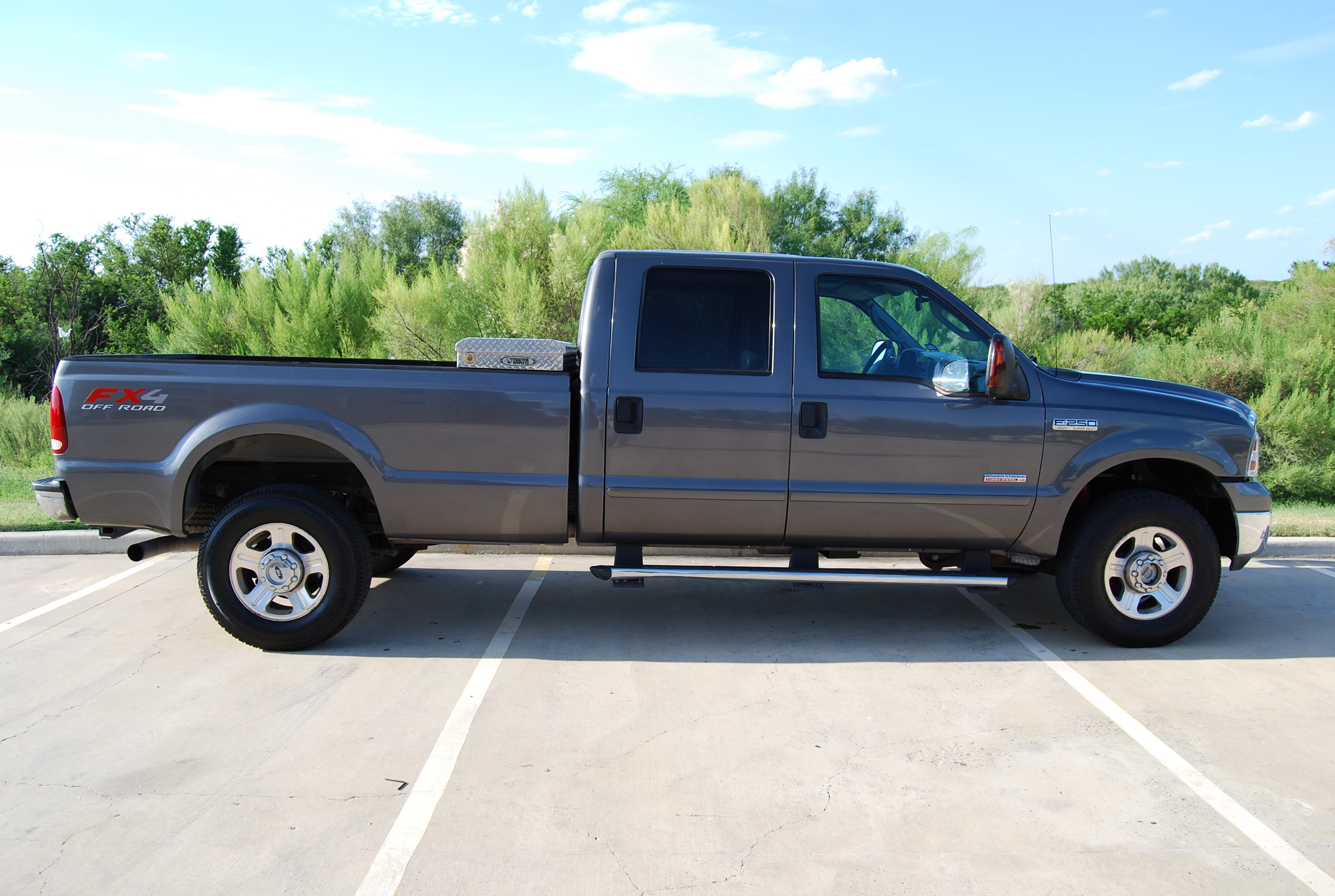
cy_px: 448
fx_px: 1003
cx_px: 668
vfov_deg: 48.1
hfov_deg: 67.3
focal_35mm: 27
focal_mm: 18
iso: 100
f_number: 6.3
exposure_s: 1/160
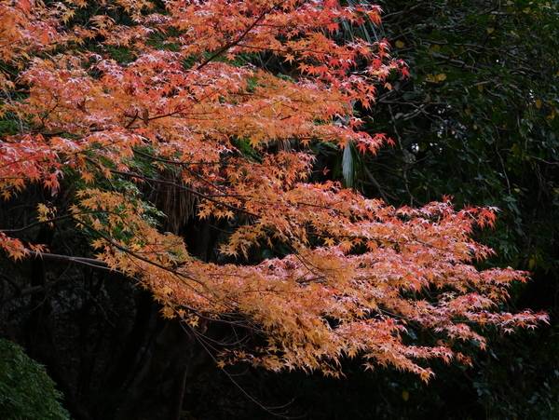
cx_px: 280
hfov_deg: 17.9
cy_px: 210
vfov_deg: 13.5
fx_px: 1778
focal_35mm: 110
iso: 500
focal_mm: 55
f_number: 5.6
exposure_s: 1/125
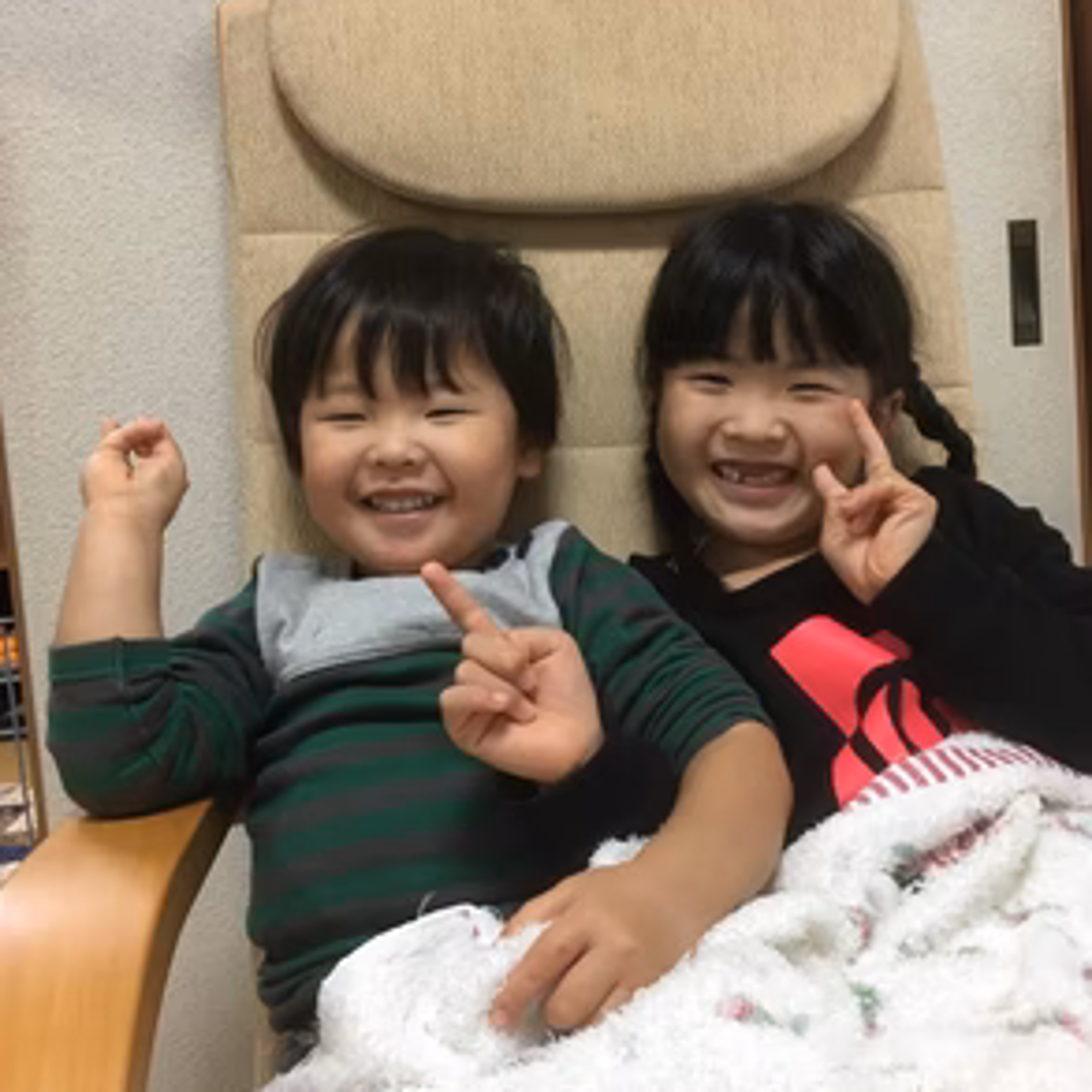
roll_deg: +4.8
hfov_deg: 47.2
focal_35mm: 35
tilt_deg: -4.4
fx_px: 1249
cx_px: 548
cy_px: 518
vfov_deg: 47.2
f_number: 2.2
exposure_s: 1/30
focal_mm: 4.15
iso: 125
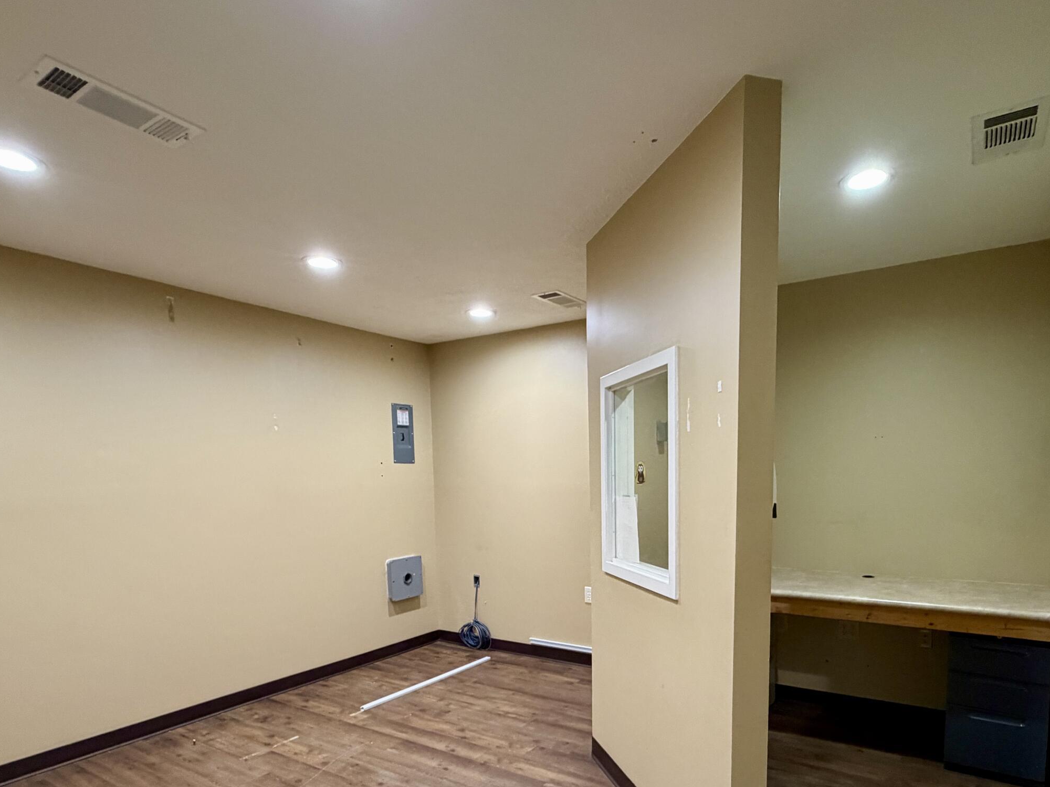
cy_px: 538
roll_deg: +0.7
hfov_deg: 78.9
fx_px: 637
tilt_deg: -5.8
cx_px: 564
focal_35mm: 21
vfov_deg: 61.6
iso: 400
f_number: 2.2
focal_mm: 2.22
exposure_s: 1/60
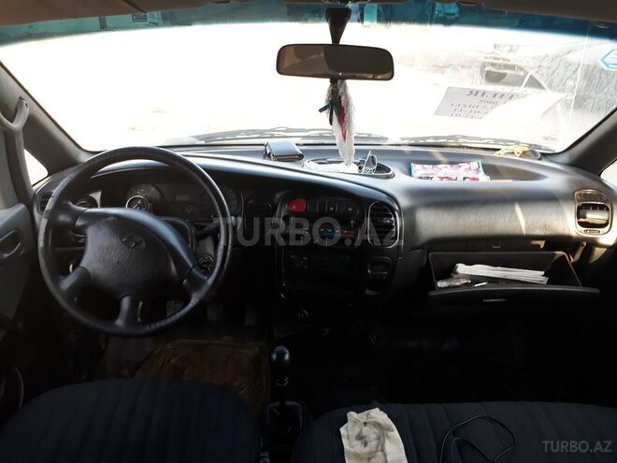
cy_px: 232
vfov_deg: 51.4
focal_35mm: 27
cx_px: 308
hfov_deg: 65.3
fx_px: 481
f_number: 1.9
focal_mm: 3.6
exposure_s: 1/100
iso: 64
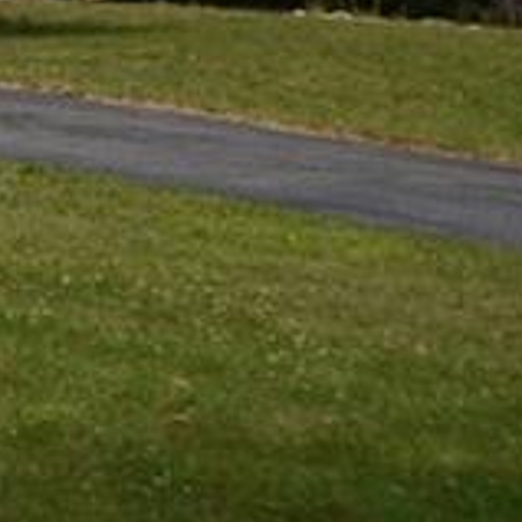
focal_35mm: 181
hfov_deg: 8.0
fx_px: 3088
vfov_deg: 9.1
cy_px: -504
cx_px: -1139
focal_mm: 22
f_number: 9
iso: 100
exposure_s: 1/200
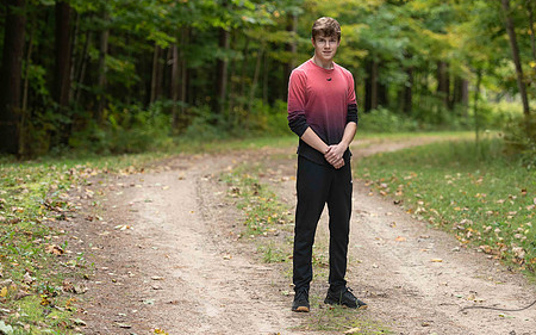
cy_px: 146
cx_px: 328
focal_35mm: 138
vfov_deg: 9.5
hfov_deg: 15.1
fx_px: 2015
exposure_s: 1/320
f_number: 2.8
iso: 500
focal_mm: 105
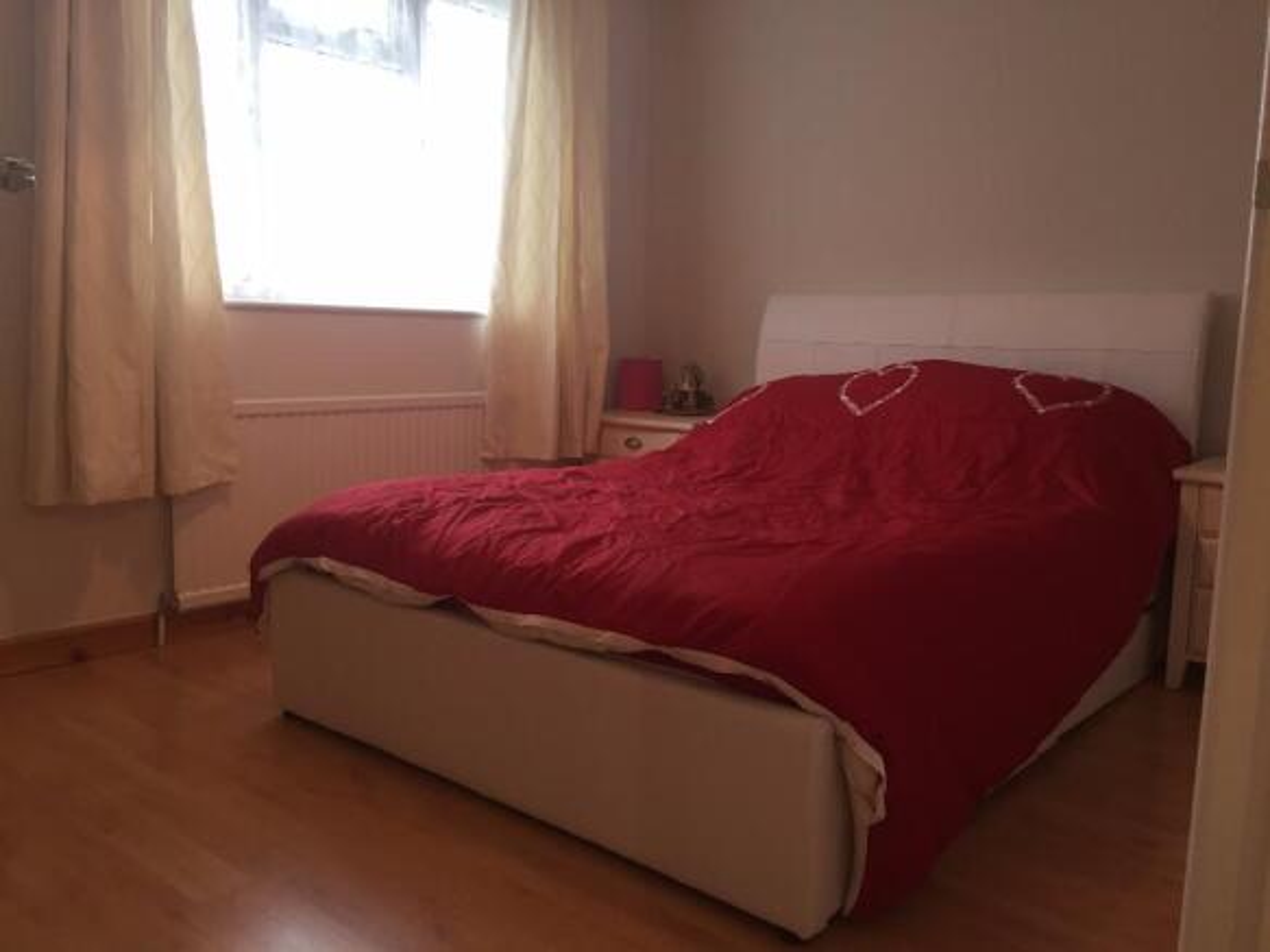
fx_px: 1064
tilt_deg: -7.5
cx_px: 635
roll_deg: -2.1
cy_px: 476
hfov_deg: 61.7
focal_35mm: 29
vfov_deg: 48.2
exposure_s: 1/33
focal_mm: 4.15
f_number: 2.2
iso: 125
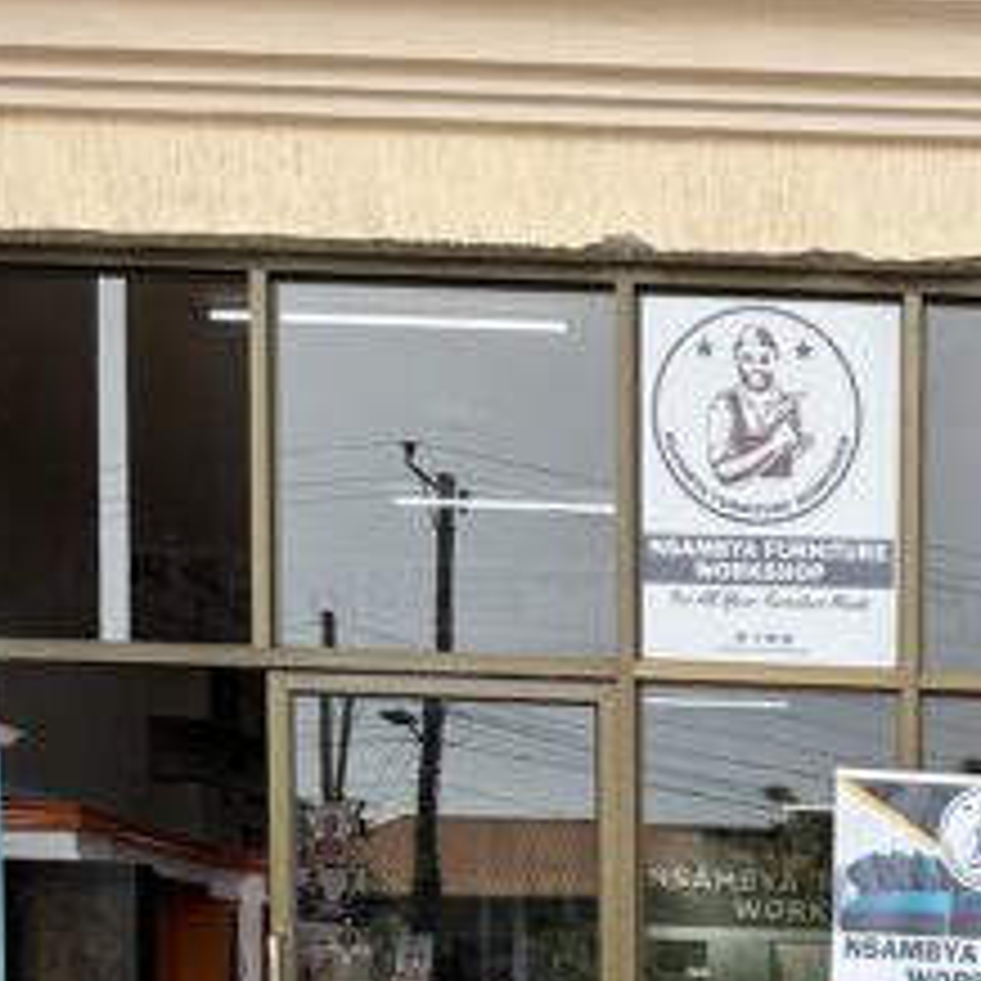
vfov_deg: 20.2
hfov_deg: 21.0
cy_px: 1292
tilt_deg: -6.2
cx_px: 1107
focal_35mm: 78
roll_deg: -2.1
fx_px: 2501
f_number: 1.78
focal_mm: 6.86
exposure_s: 1/1517
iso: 80
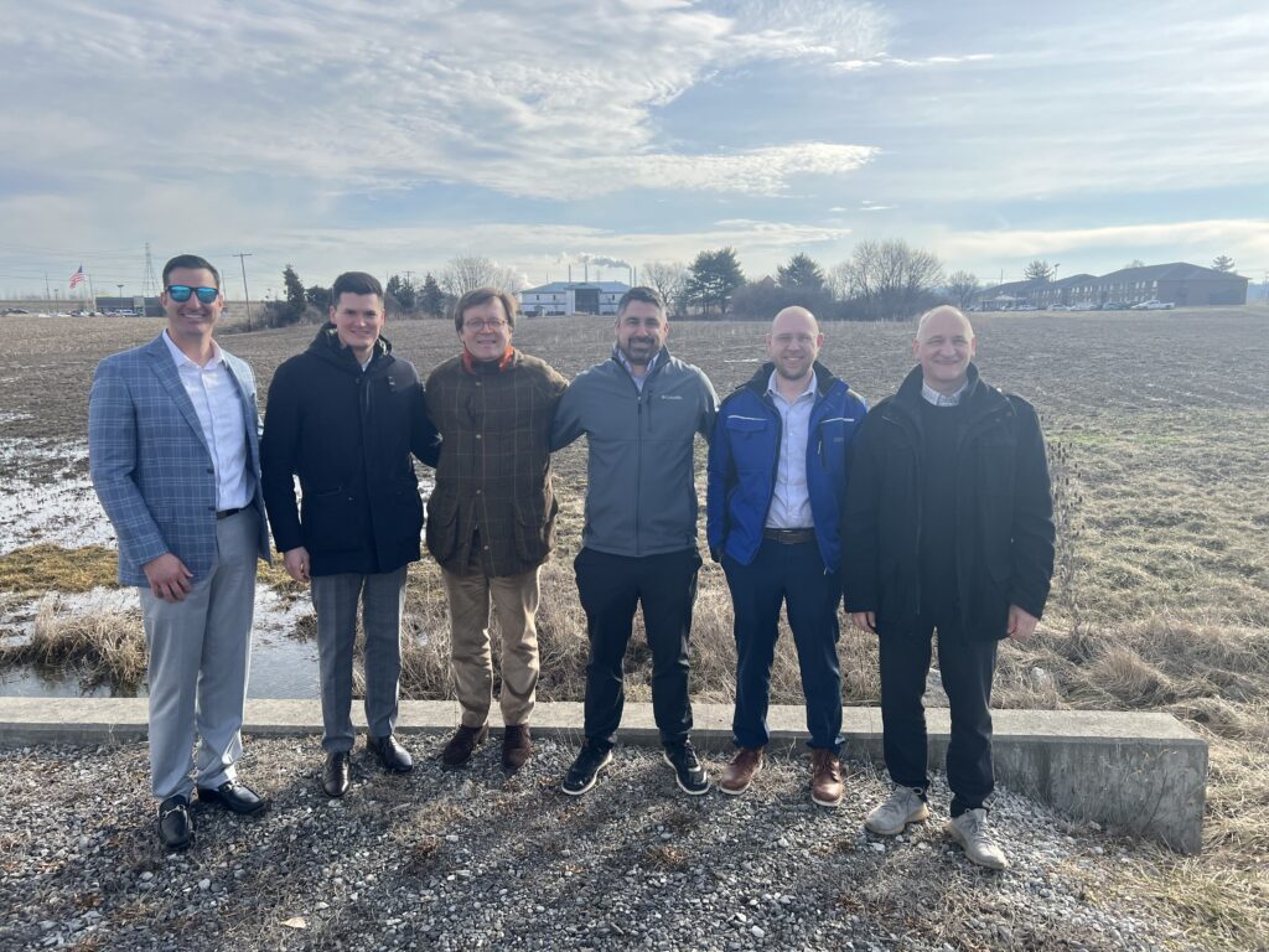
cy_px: 476
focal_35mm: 26
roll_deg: +0.6
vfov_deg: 53.1
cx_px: 634
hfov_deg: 67.3
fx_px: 953
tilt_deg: -11.3
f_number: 1.5
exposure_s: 1/2915
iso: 50
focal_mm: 5.7
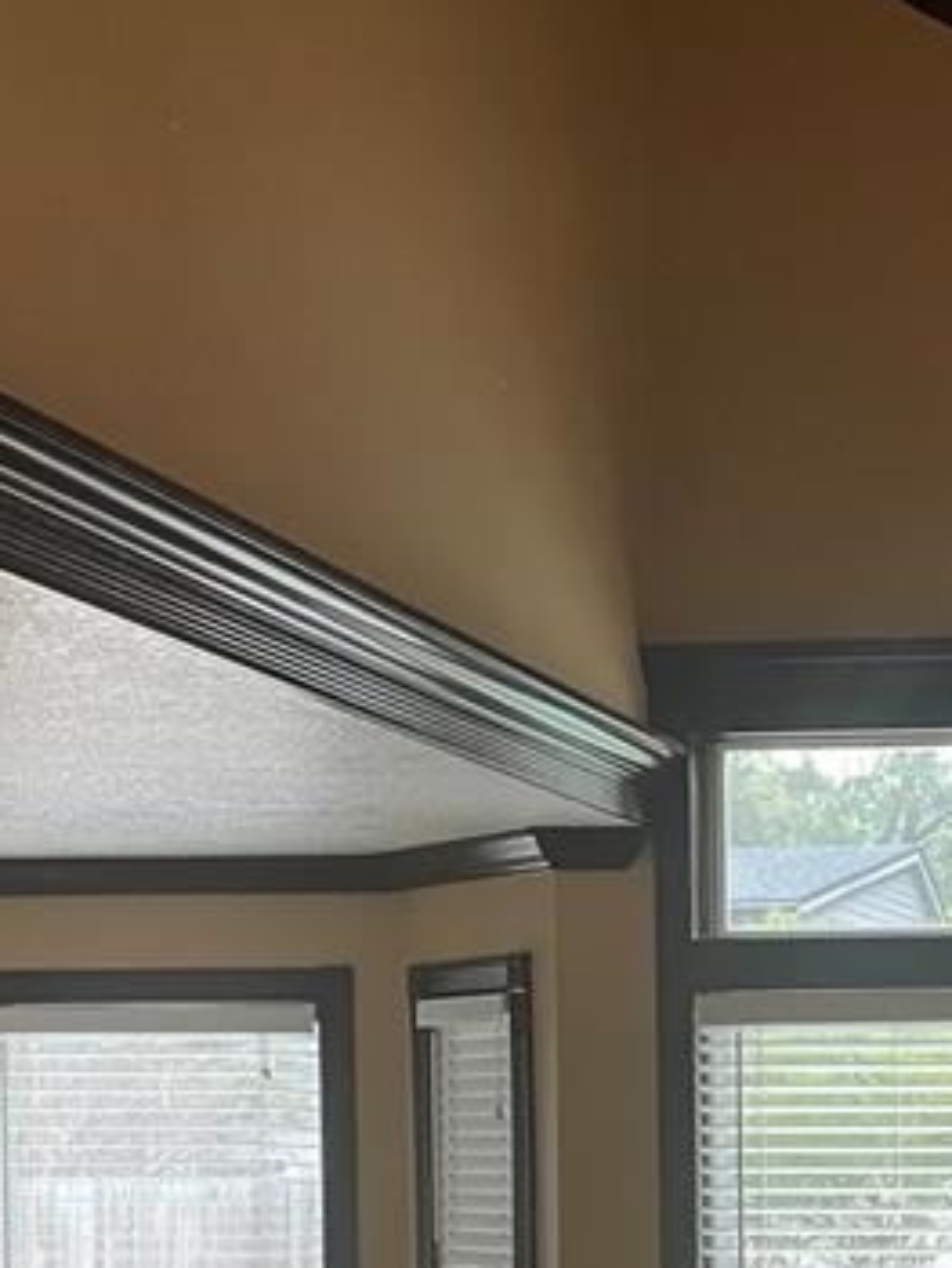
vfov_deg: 24.5
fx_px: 2783
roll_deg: +0.3
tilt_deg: -1.9
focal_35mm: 76
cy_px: 1264
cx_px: 1144
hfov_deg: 18.4
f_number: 1.6
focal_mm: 4.2
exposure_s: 1/60
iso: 160
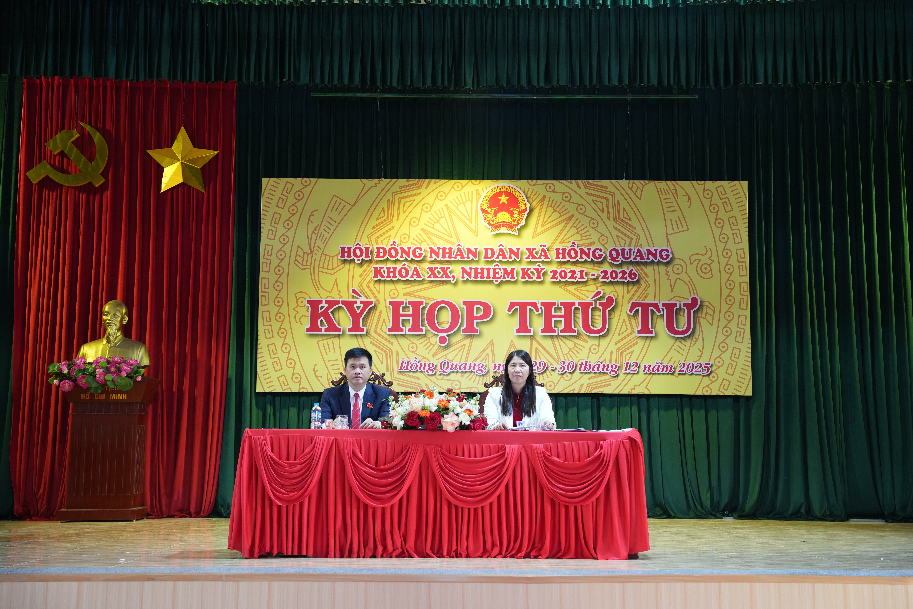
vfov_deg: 28.0
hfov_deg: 41.0
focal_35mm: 48
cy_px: 304
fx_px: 1222
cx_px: 456
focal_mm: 48.2
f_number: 4
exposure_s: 1/125
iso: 1000
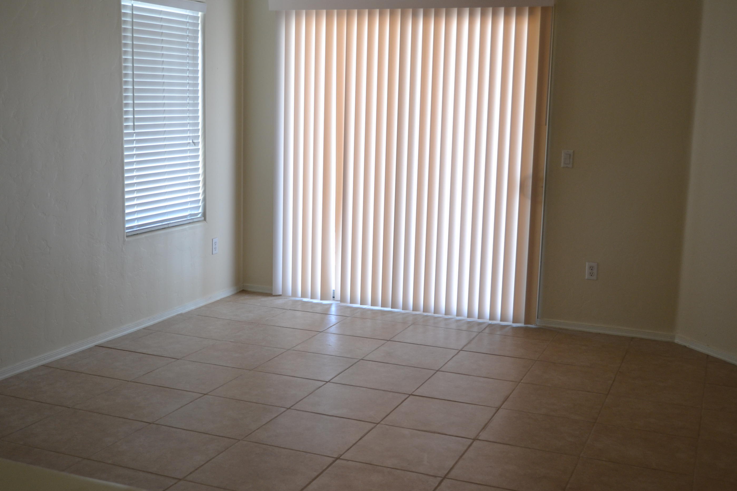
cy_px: 239
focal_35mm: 42
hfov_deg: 46.4
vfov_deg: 31.9
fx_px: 860
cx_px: 362
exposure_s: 1/40
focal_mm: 26
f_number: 4.2
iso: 400
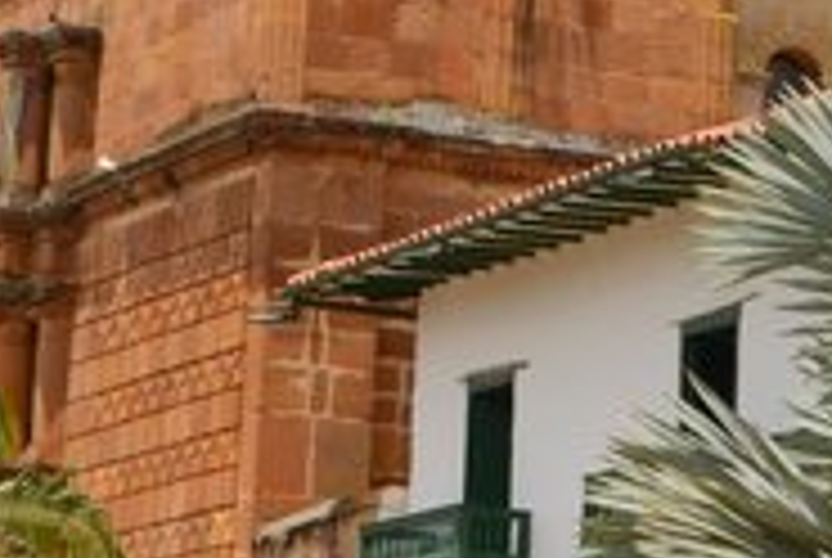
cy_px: -63
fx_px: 4722
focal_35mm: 204
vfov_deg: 6.7
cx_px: 724
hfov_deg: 10.0
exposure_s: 1/500
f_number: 11
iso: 400
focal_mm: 28
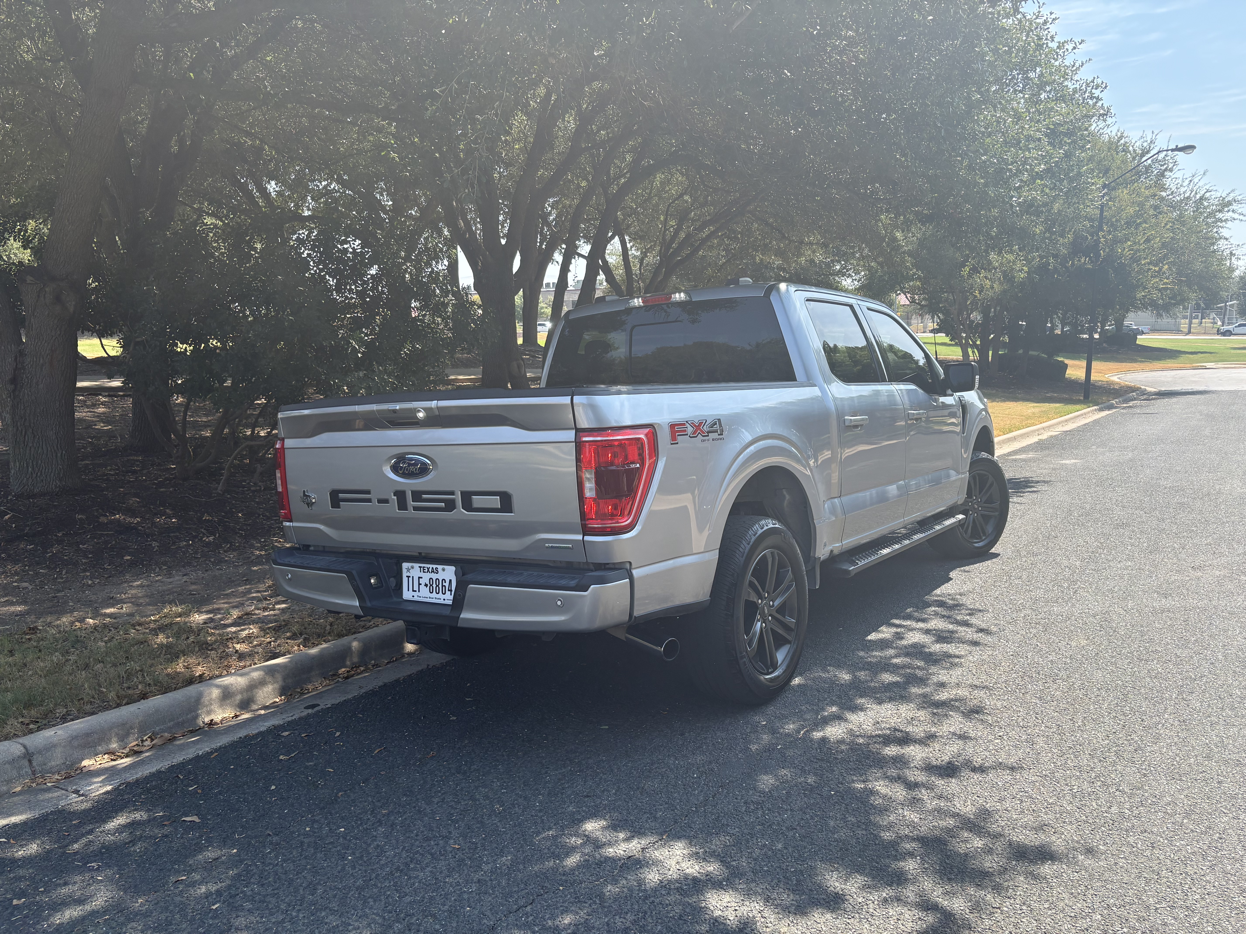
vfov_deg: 53.1
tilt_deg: -6.8
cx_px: 623
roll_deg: +1.5
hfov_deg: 67.3
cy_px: 467
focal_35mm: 26
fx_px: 936
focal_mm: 5.96
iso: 50
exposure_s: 1/1099
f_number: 1.6
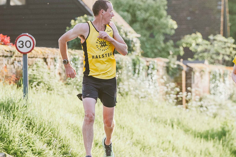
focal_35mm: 384
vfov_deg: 3.6
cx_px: 128
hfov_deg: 5.4
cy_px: 101
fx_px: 2517
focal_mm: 155
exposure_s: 1/1250
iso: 500
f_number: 3.5
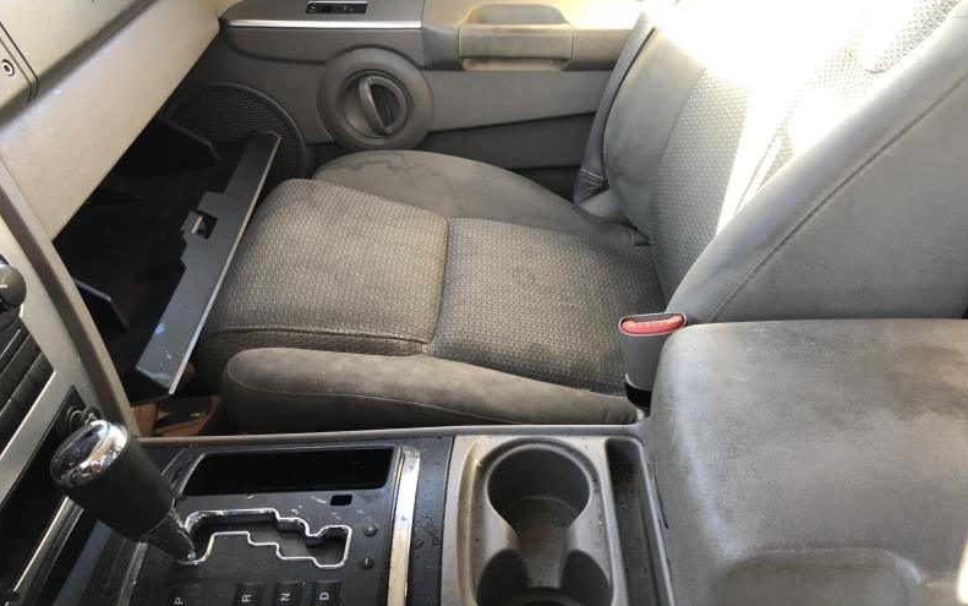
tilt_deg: -37.1
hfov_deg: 62.9
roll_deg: +6.8
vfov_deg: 41.9
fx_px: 792
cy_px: 299
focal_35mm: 30
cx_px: 482
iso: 40
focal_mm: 3.99
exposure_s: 1/24
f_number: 1.8
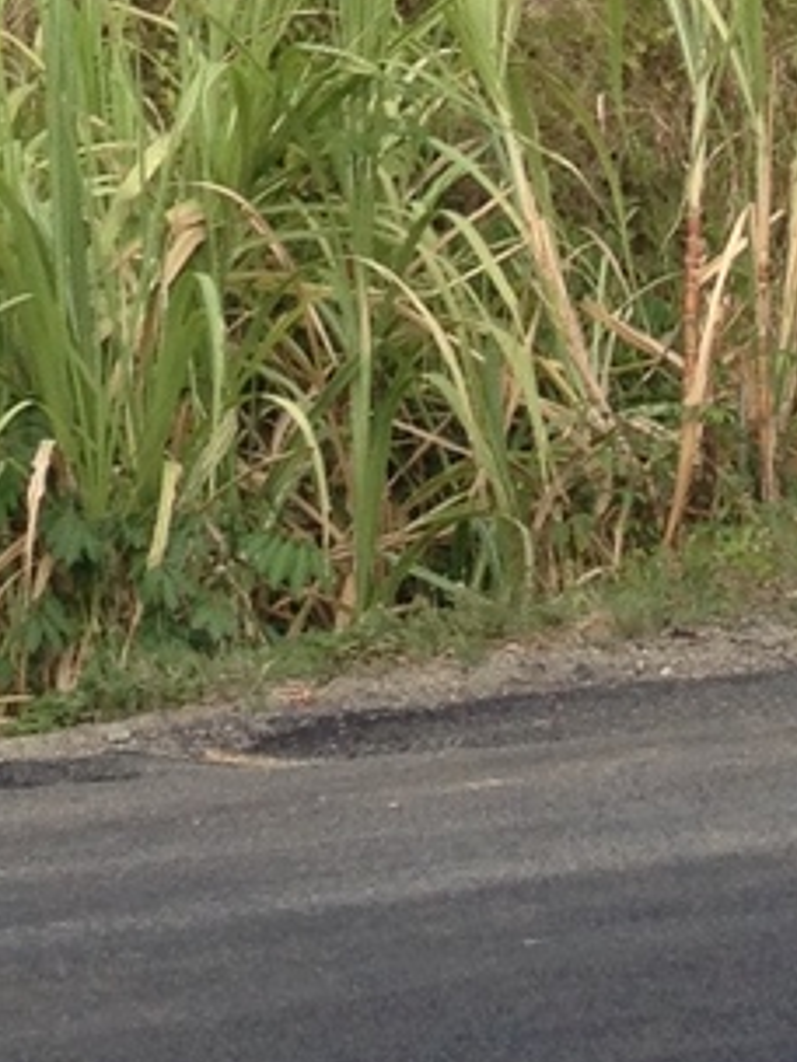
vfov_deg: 9.8
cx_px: -290
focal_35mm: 184
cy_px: -1233
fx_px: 5649
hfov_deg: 8.0
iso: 50
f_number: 2.4
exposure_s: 1/247
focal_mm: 4.28
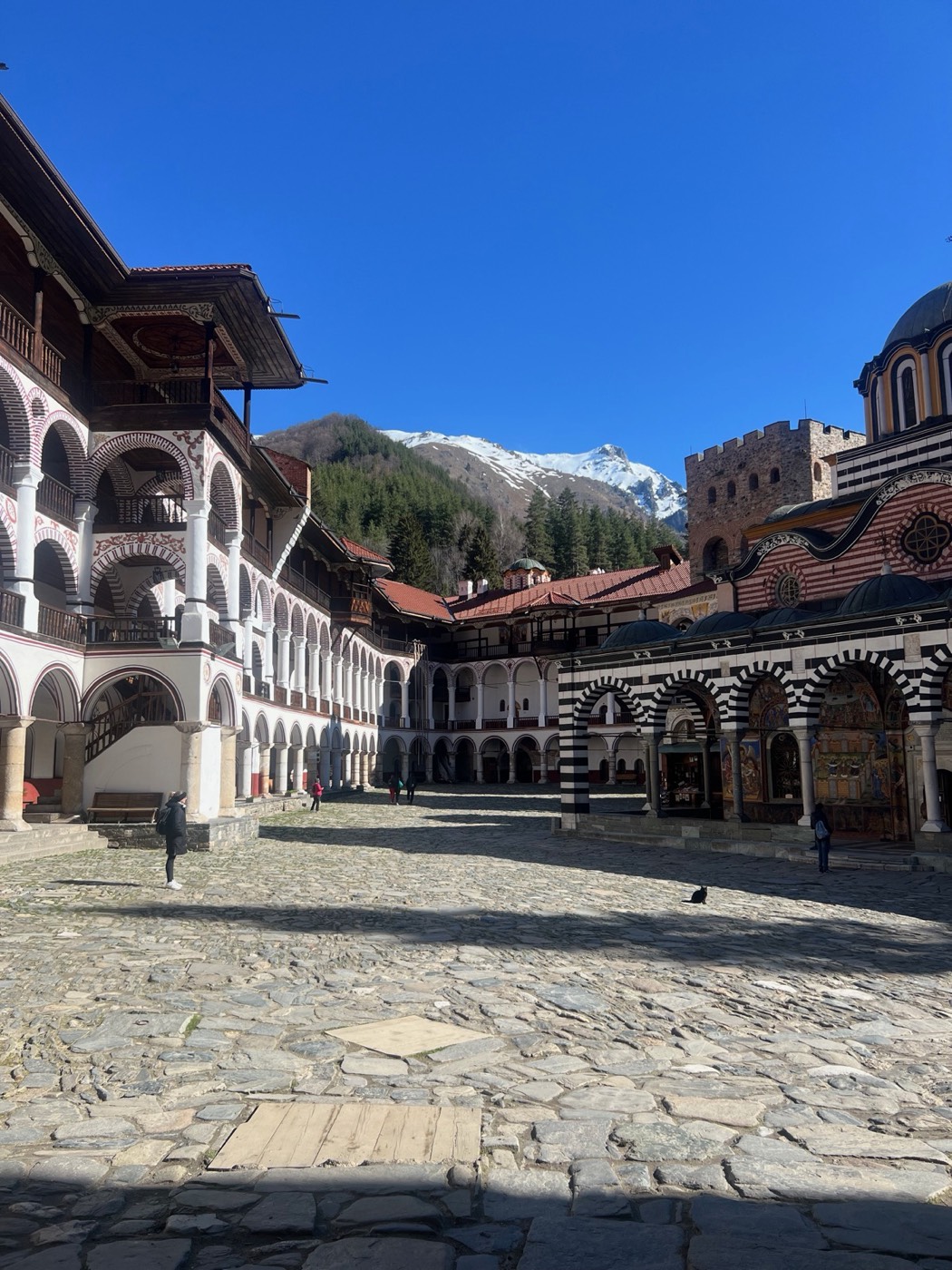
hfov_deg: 53.1
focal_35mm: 26
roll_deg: +1.4
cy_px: 635
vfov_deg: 67.3
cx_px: 476
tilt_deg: +9.4
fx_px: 953
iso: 50
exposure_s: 1/3077
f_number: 1.5
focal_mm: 5.7
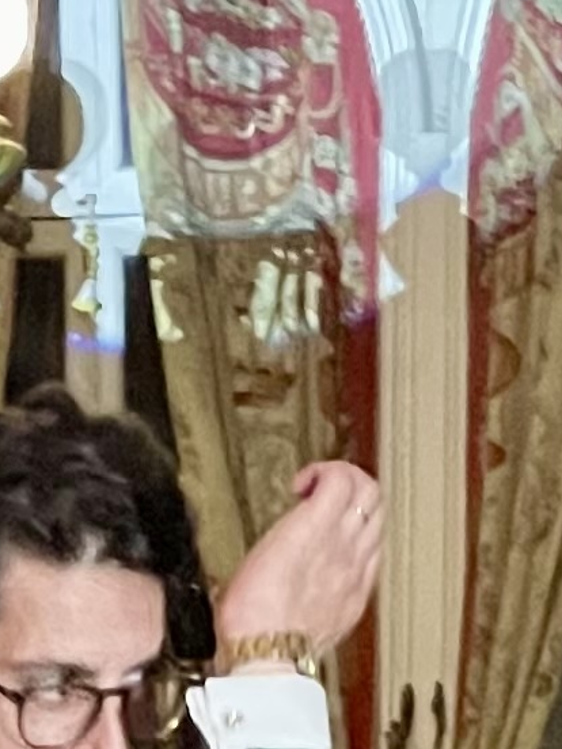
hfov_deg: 7.8
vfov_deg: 9.3
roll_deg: +1.0
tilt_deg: -13.3
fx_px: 4113
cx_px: 107
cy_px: 1824
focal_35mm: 190
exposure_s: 1/40
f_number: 1.6
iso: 640
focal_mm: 4.2
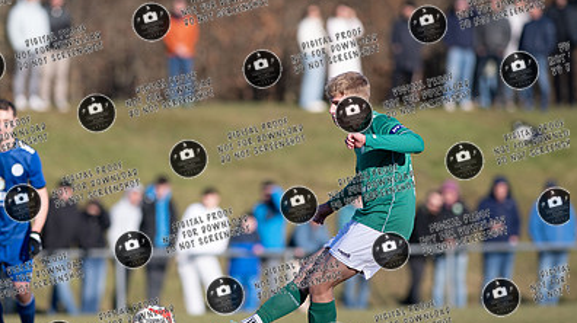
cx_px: 213
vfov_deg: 2.6
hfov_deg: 4.7
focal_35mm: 464
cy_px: 189
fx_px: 7093
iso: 140
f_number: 3.5
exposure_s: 1/1600
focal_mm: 300
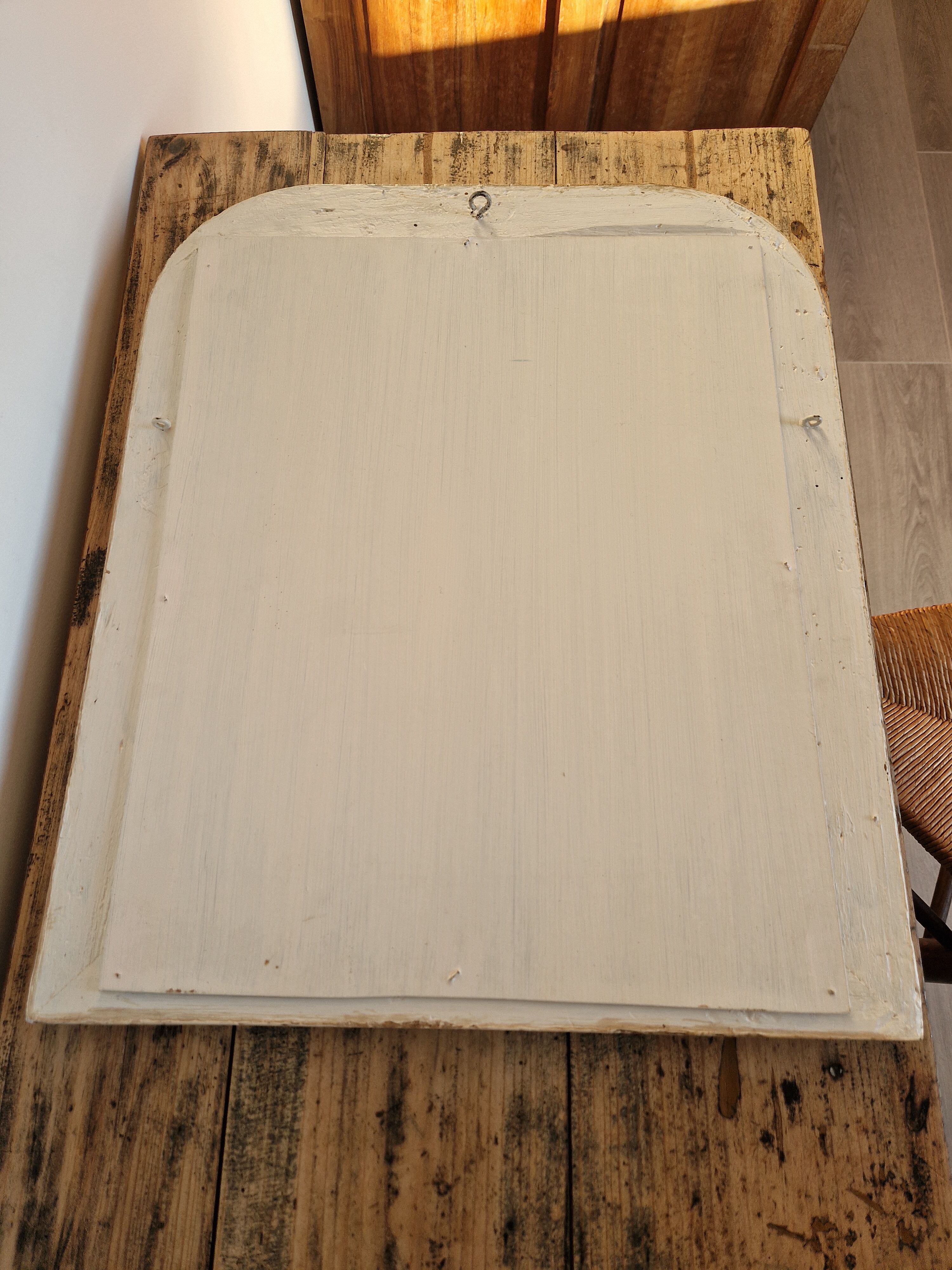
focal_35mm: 23
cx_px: 476
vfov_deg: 73.9
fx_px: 843
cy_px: 635
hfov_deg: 58.9
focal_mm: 5.4
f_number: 1.8
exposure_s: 1/393
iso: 50
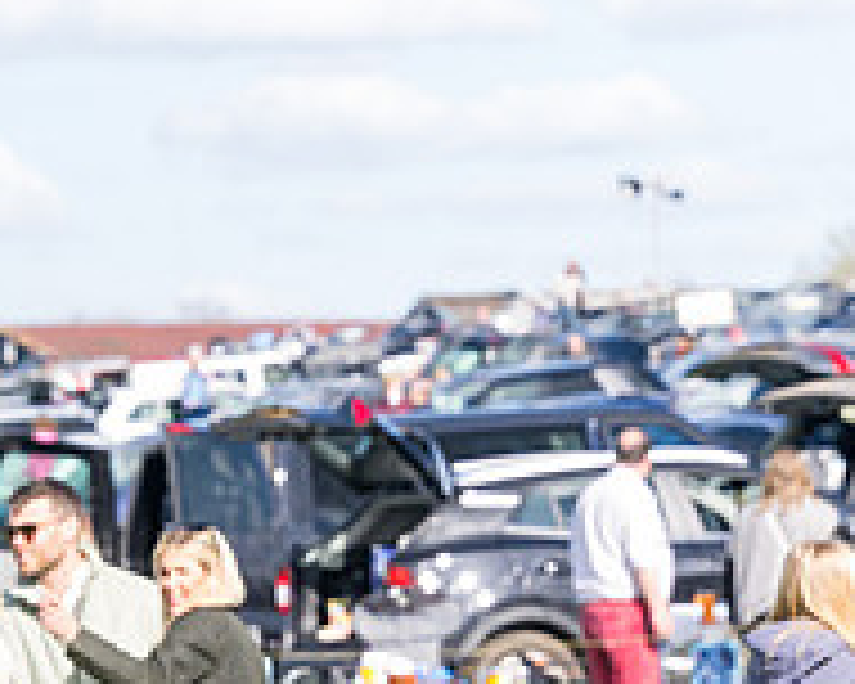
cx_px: -221
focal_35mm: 385
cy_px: 795
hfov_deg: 5.0
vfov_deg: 4.0
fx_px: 9742
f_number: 4
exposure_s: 1/2000
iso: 400
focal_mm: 88
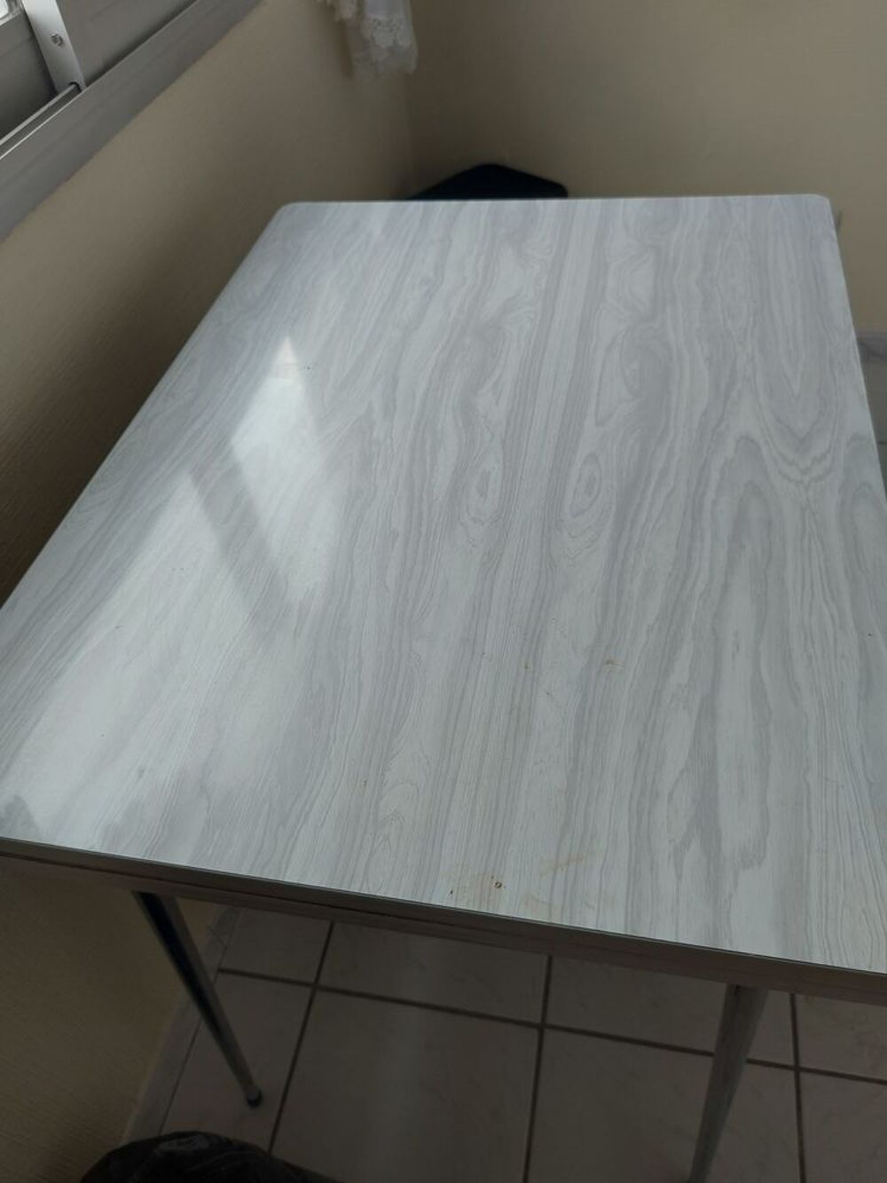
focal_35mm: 24
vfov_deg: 71.6
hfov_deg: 56.8
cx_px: 444
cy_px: 592
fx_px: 820
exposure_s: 1/110
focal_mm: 5.23
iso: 32
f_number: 1.8
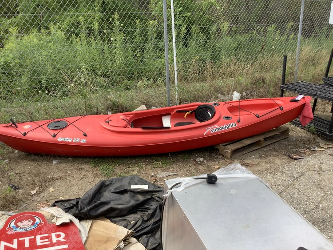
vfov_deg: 45.5
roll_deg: +1.1
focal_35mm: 31
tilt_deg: -20.4
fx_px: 298
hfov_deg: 58.3
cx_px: 166
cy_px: 125
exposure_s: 1/734
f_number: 2.4
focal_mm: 3.3
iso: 25
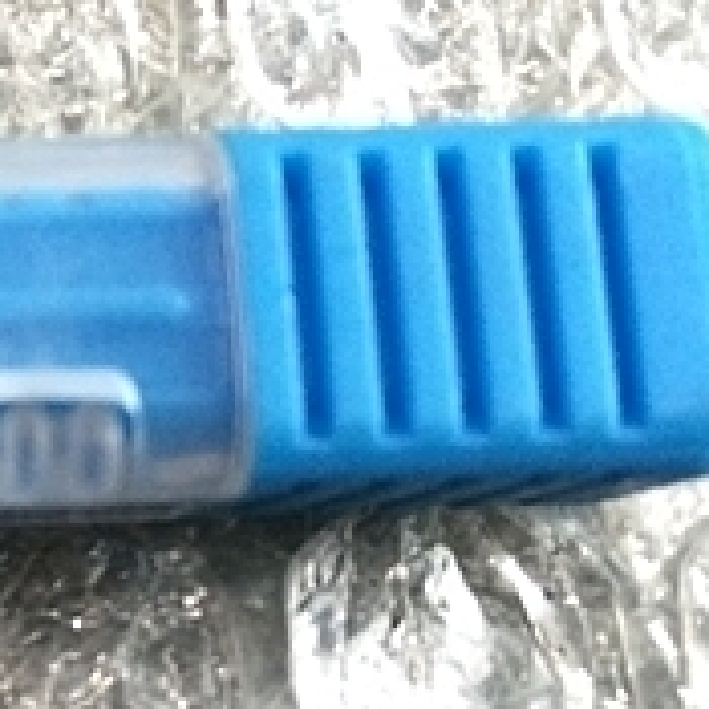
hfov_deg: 16.0
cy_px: 316
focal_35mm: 94
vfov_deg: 18.5
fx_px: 2178
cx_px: -519
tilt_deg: -80.7
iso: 200
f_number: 2.2
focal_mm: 4.15
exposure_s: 1/33
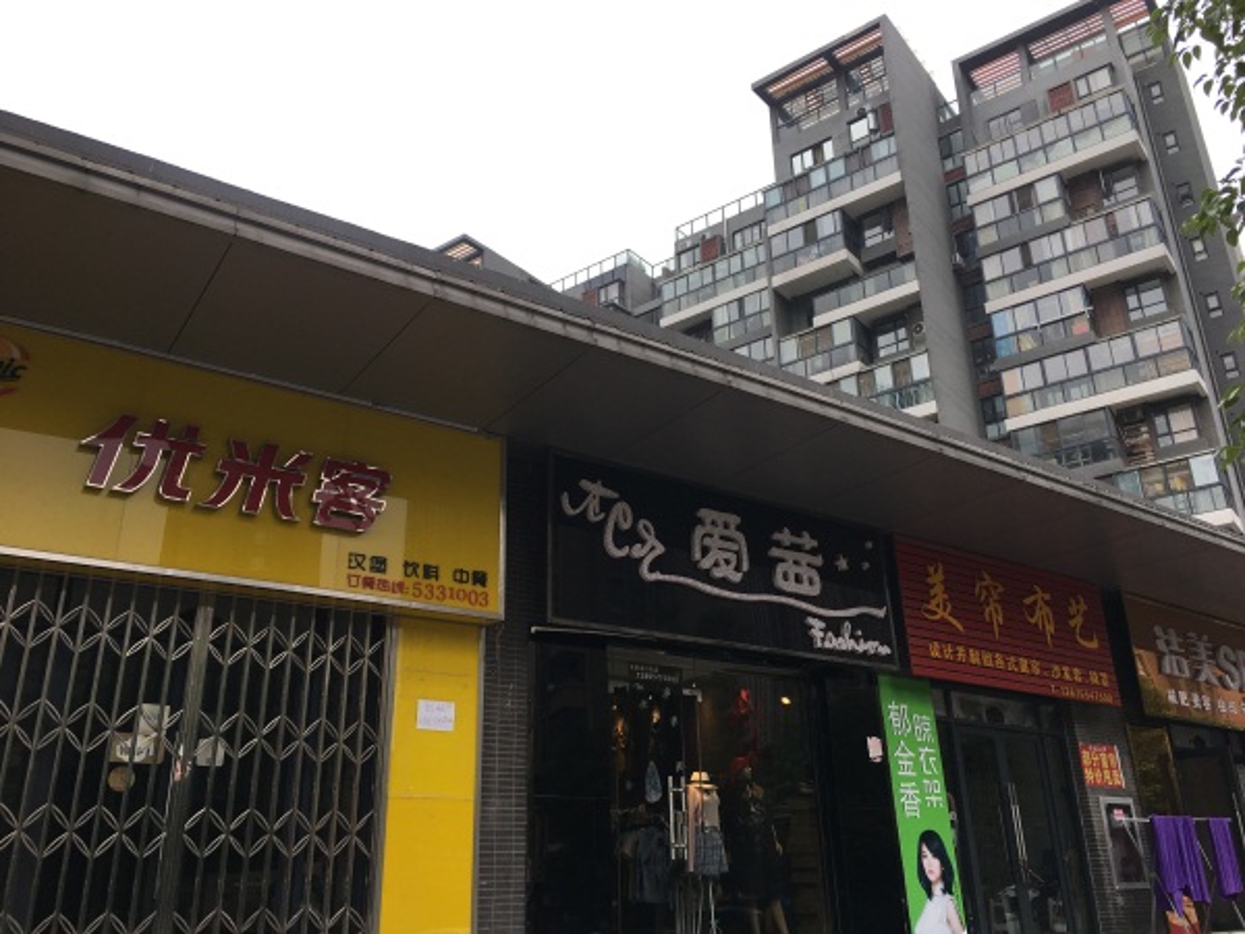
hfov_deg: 61.7
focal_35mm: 29
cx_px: 622
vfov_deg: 48.2
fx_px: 1043
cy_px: 467
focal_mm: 4.15
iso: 25
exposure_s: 1/217
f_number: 2.2
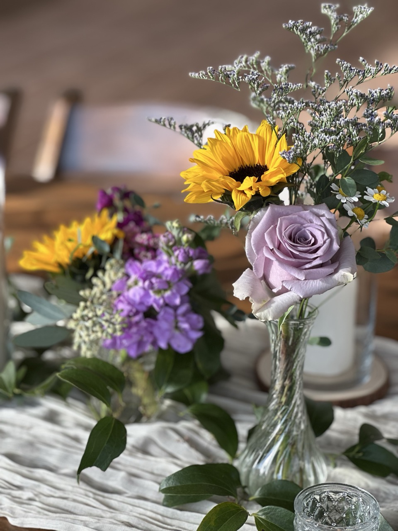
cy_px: 266
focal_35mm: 77
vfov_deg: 25.3
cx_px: 199
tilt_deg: -24.0
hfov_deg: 19.1
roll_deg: -0.8
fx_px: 1180
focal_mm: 9
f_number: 2.8
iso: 40
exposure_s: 1/120
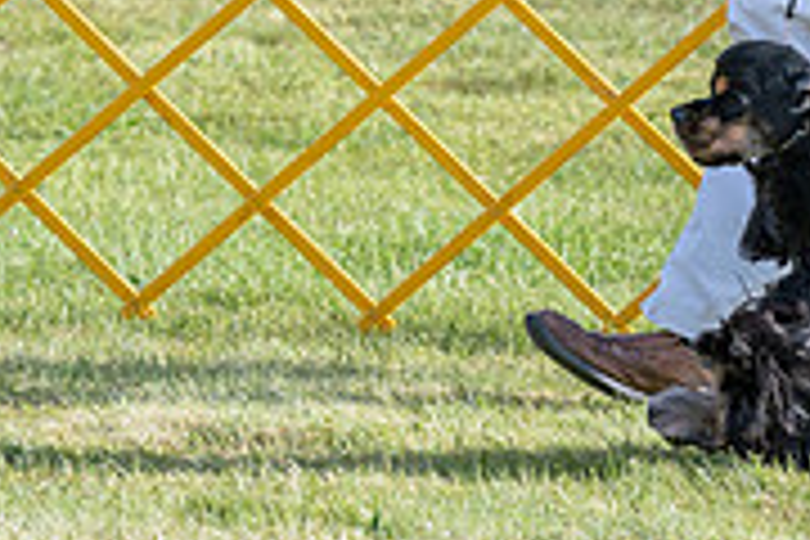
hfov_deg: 3.5
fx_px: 13161
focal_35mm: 585
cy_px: -299
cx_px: 926
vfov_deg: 2.3
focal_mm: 152
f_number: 5.6
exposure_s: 1/1250
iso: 200
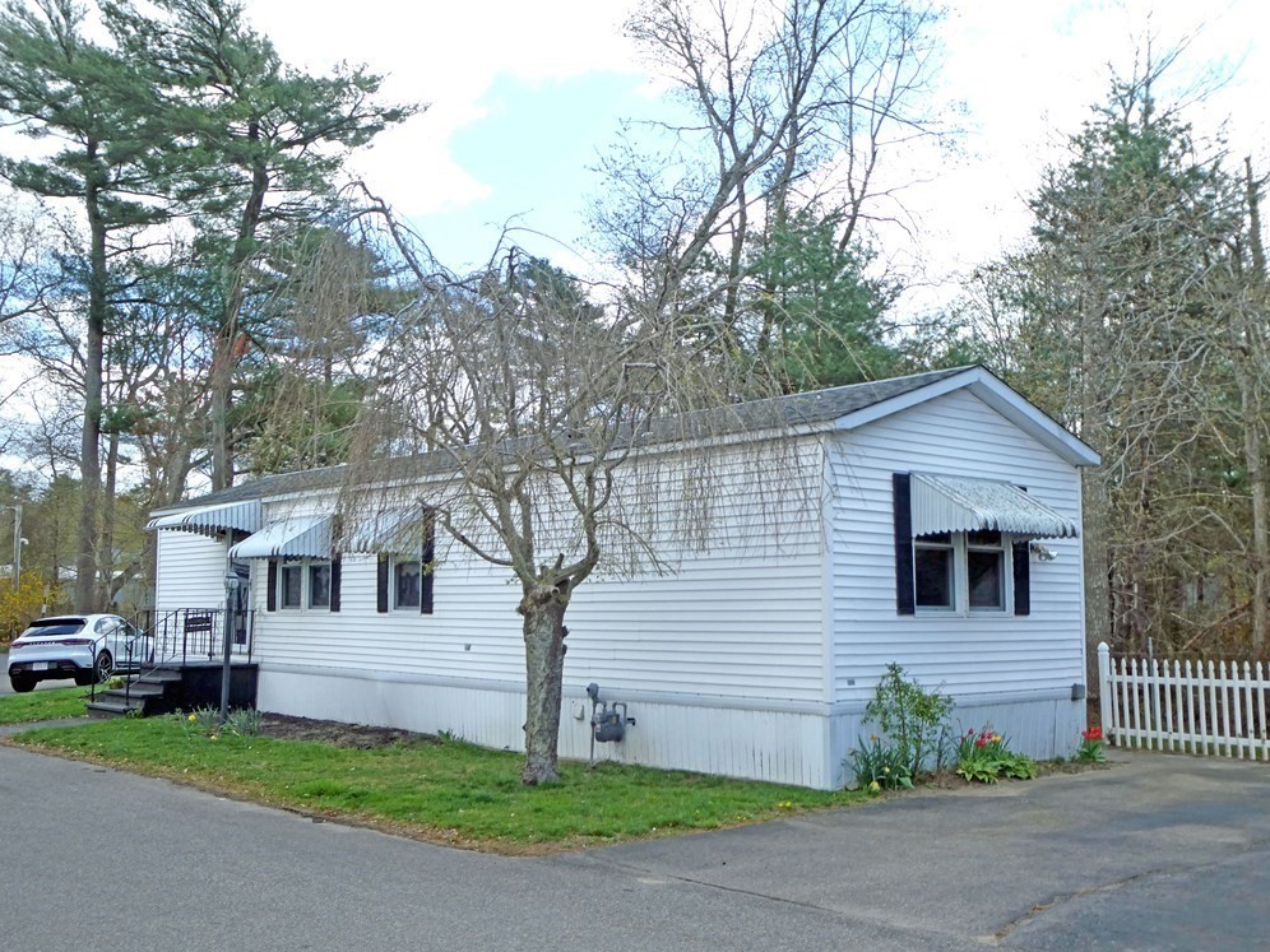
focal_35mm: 36
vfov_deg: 39.7
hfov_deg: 51.4
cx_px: 621
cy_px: 486
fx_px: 1321
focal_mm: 6.3
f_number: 3.7
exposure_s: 1/500
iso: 80
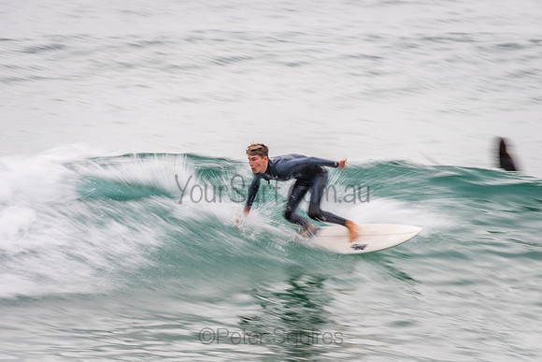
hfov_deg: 4.1
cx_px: 271
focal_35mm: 500
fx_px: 7529
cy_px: 181
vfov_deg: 2.8
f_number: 14
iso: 64
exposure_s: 1/20
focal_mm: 500
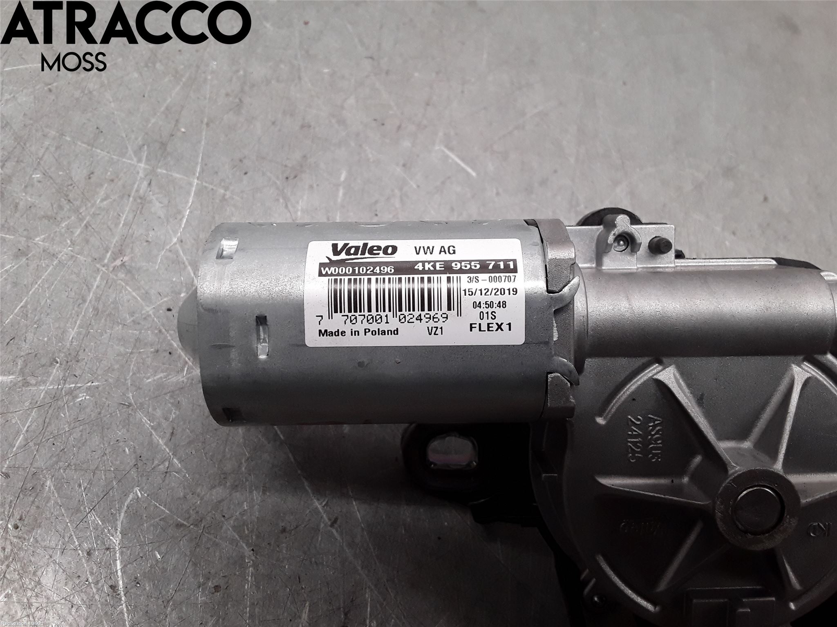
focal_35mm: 28
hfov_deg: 63.4
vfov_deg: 49.7
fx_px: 677
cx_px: 418
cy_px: 314
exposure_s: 1/100
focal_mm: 2.91
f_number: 1.9
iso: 64
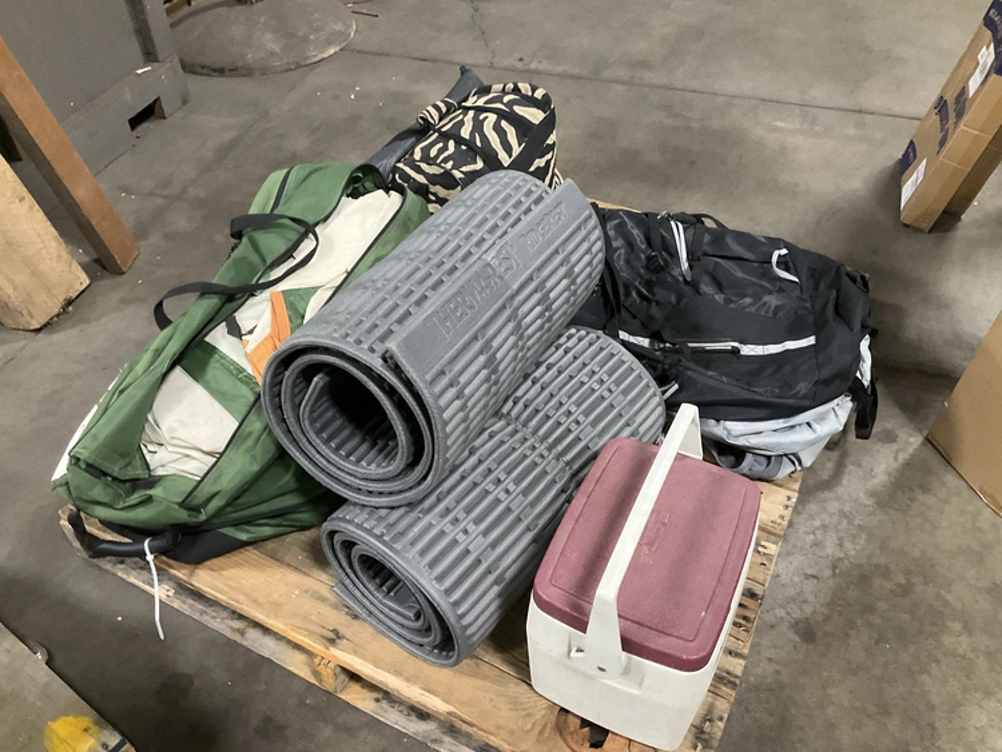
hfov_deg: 61.6
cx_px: 501
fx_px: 840
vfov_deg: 48.3
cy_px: 376
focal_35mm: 29
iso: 400
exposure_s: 1/30
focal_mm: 3
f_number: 1.8
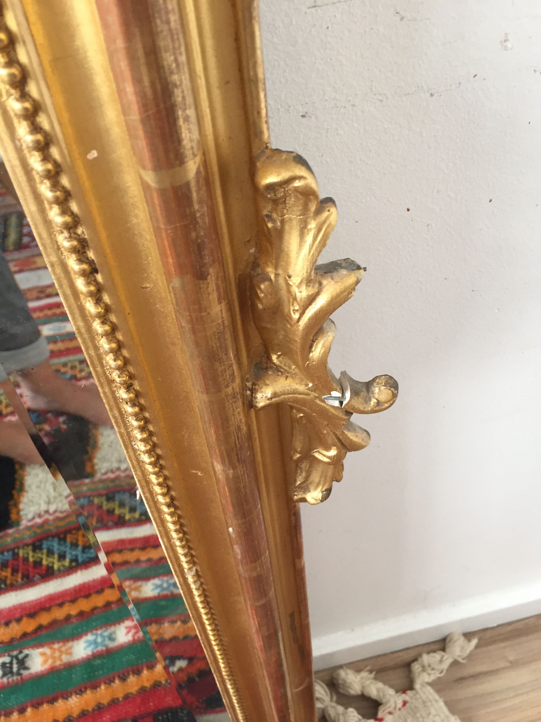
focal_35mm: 29
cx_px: 270
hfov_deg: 48.2
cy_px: 361
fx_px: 604
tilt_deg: -51.0
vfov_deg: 61.7
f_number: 2.2
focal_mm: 4.15
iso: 64
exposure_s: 1/33
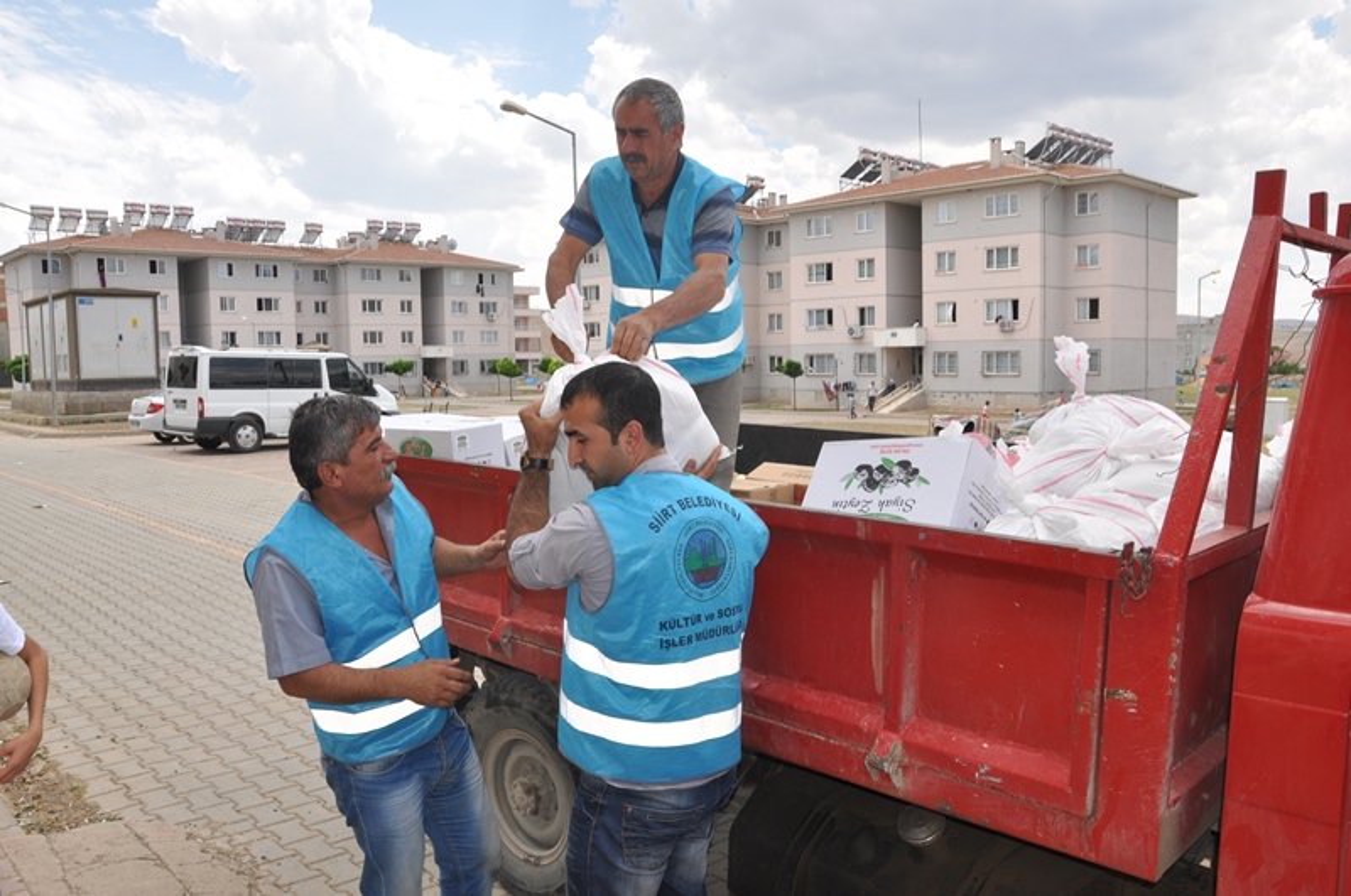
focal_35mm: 27
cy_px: 448
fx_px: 1012
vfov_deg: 47.8
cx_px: 676
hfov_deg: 67.5
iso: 200
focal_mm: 18
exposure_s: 1/200
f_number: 10
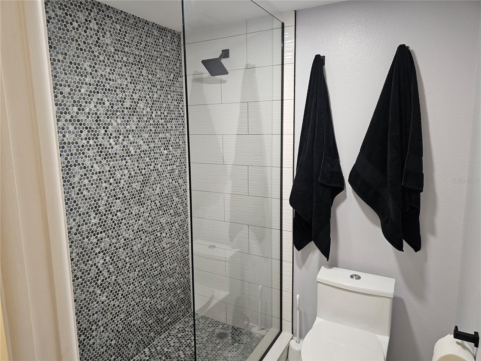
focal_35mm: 23
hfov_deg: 73.9
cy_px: 180
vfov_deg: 58.9
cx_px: 240
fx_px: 320
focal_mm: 6.3
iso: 400
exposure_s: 1/120
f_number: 1.7
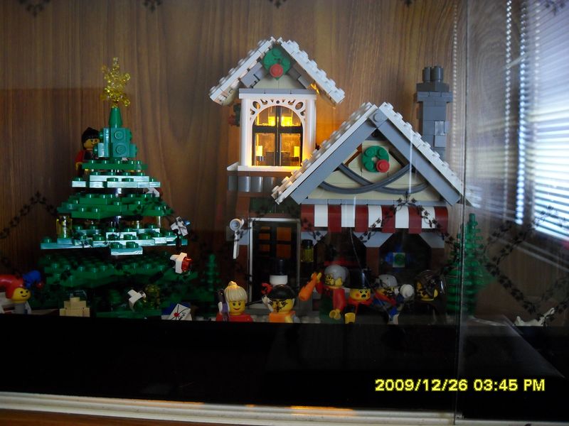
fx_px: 575
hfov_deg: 52.6
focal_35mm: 35
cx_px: 284
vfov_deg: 40.7
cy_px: 213
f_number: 2.8
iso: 200
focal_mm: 6.2
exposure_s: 1
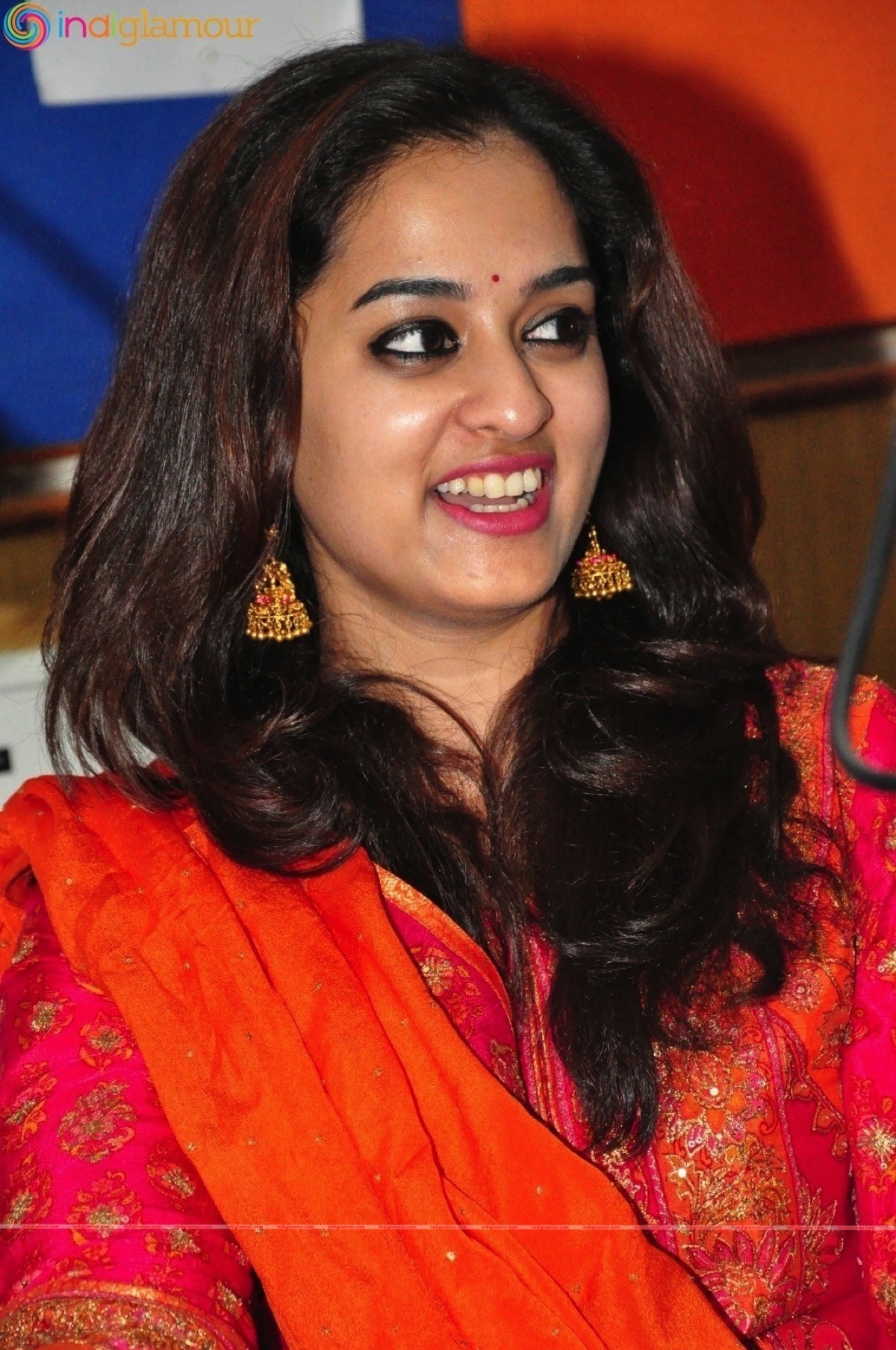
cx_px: 448
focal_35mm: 158
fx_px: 5893
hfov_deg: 8.7
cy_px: 675
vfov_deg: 13.1
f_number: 5.6
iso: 3200
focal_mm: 105
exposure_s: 1/125
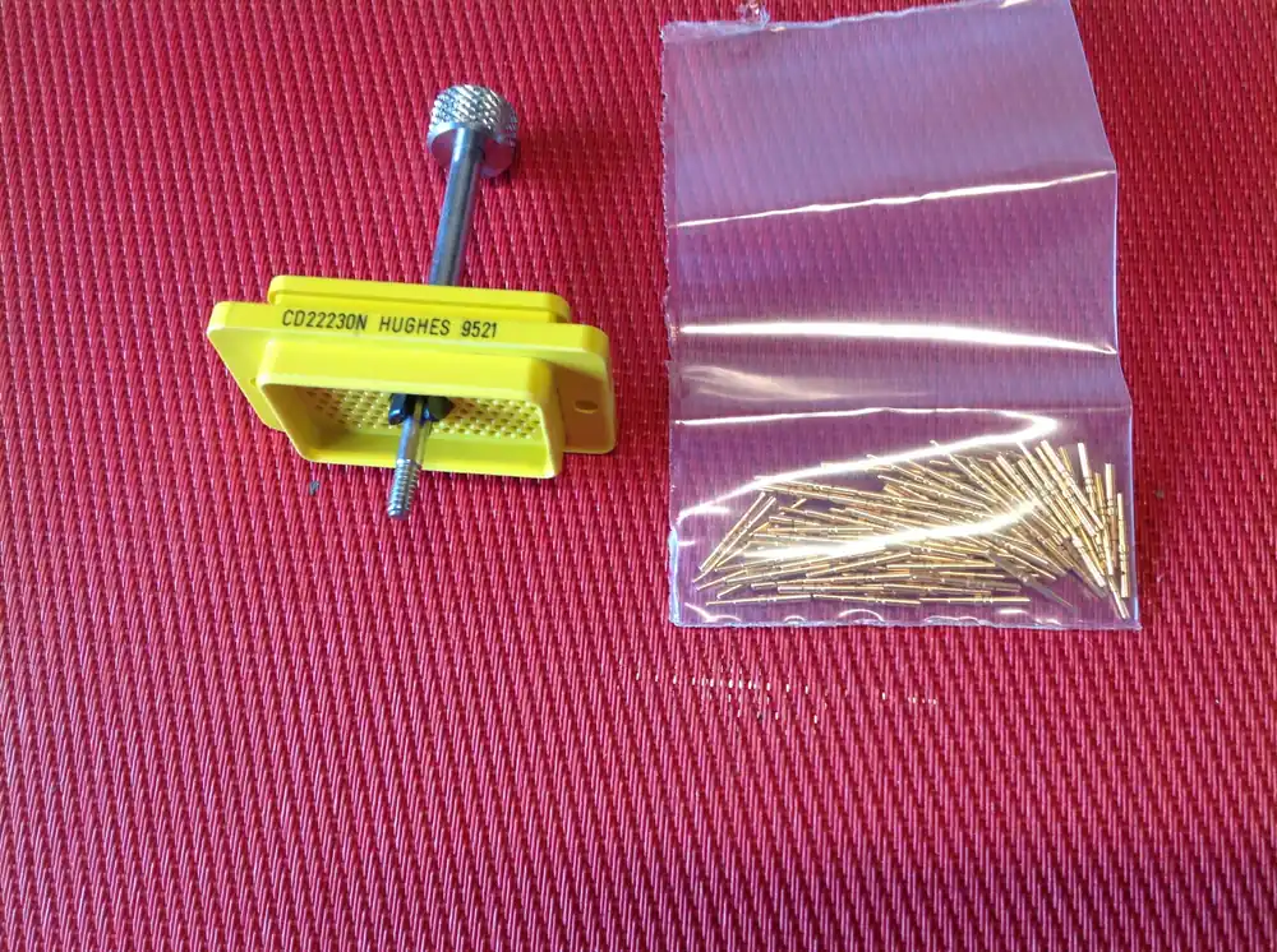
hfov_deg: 52.7
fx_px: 1289
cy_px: 476
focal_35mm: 35
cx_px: 638
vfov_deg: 40.6
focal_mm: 4.28
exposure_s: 1/17
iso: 50
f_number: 2.4
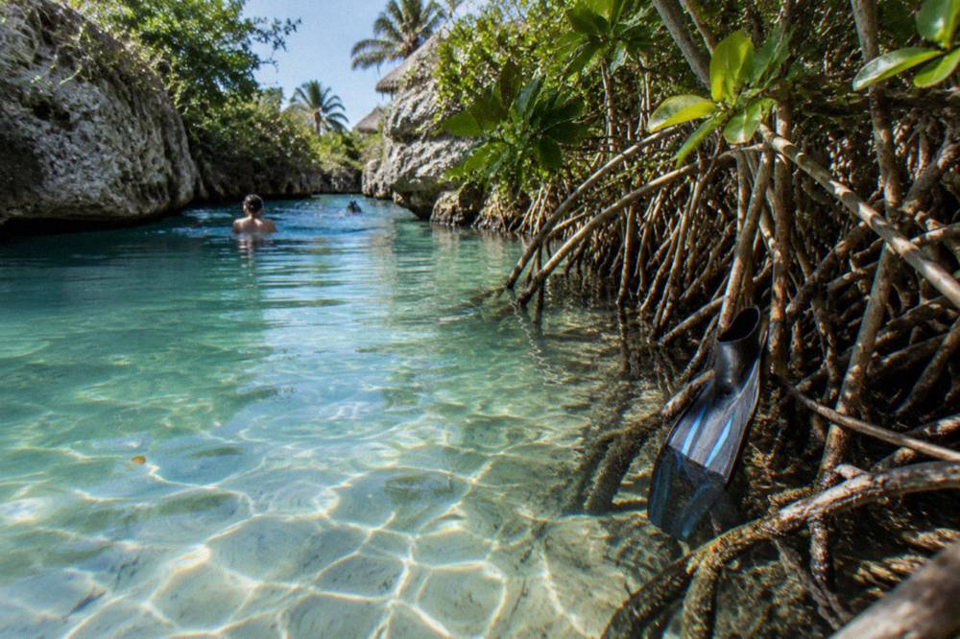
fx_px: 933
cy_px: 320
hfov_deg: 54.5
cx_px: 480
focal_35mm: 35
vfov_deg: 37.8
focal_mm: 35
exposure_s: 1/500
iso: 500
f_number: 7.1
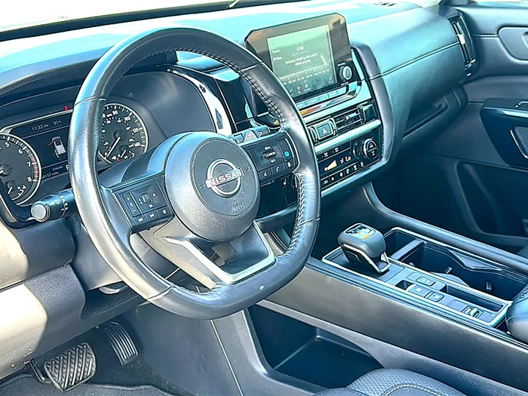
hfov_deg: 49.0
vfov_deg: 37.7
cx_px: 264
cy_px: 198
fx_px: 580
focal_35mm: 38
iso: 125
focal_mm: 6.86
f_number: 1.78
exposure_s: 1/102
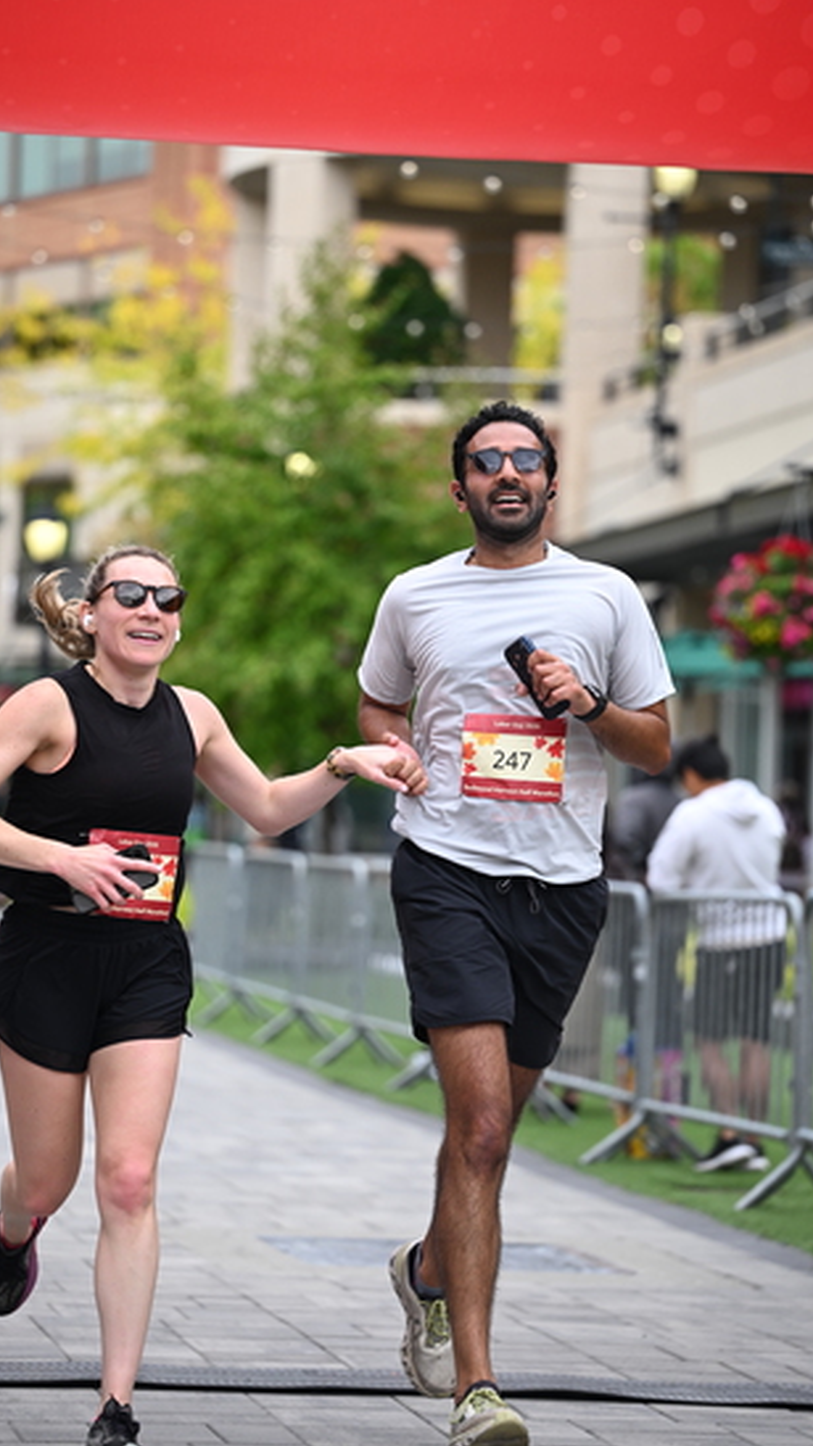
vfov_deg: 17.7
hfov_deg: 10.0
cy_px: 723
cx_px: 347
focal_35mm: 121
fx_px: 4640
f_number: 2.8
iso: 640
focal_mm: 115
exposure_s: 1/2000
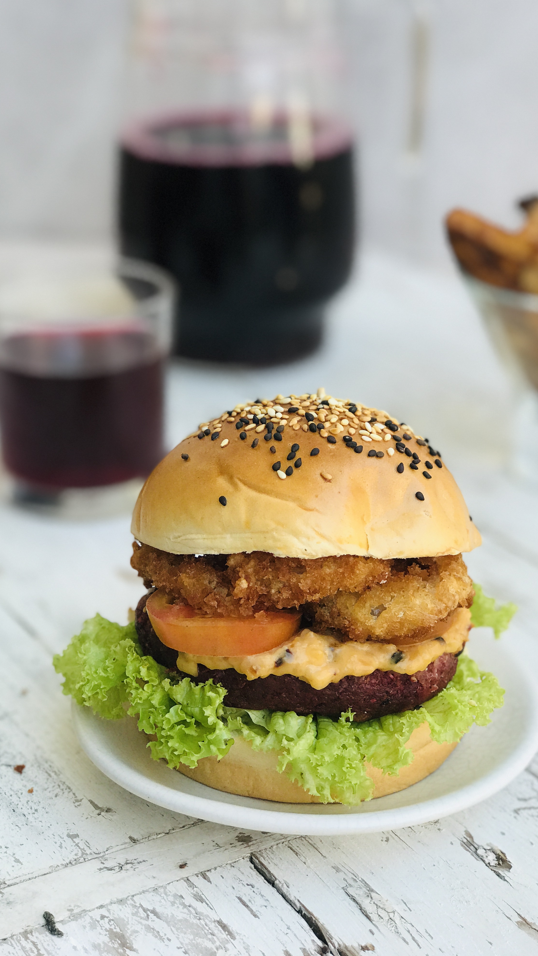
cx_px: 284
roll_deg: +0.8
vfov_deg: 33.3
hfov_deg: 19.1
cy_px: 476
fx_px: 1597
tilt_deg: -23.2
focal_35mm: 63
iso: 20
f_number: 2.8
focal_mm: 6.6
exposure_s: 1/60
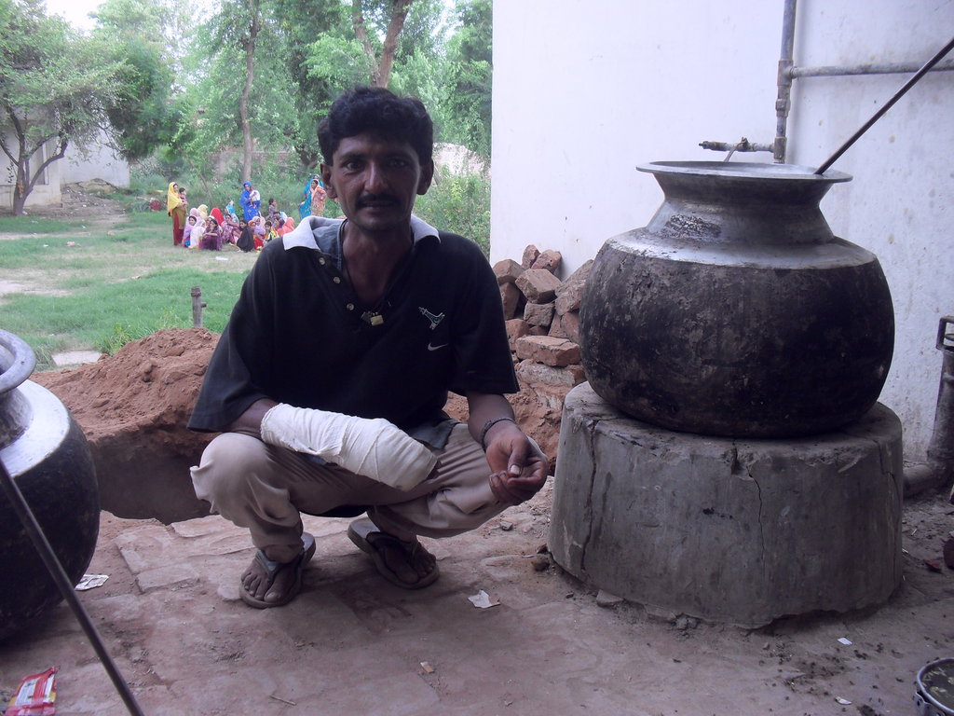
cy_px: 358
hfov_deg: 52.6
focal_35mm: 35
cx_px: 477
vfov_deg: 40.7
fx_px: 965
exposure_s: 1/45
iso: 100
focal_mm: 6.3
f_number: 3.2
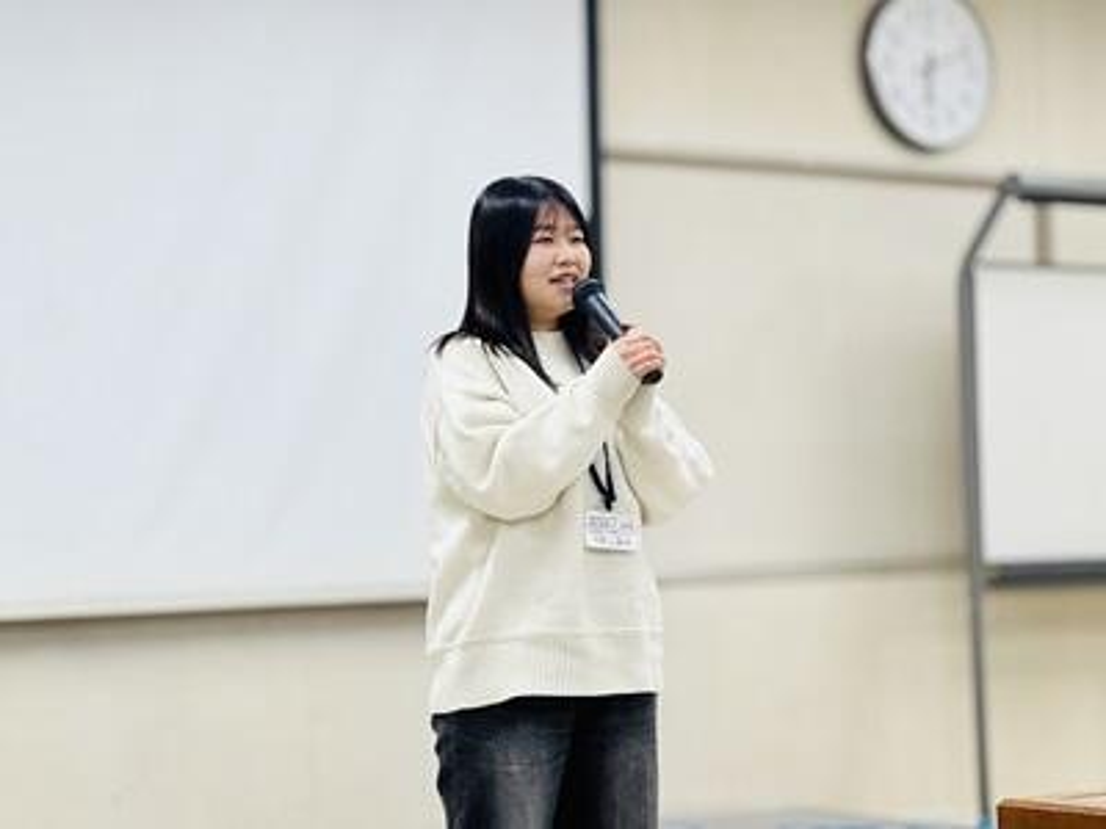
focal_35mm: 77
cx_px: 553
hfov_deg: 25.3
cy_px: 414
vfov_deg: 19.1
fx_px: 2460
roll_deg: +0.8
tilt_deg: +3.5
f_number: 2.8
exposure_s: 1/120
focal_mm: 9
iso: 250
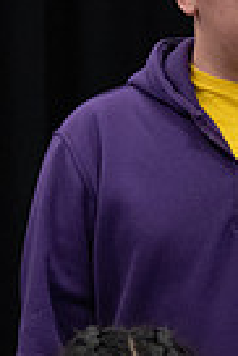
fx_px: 7586
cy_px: 160
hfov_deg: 1.8
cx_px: -486
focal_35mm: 767
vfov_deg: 2.7
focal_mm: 180
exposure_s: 1/160
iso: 8000
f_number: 6.3
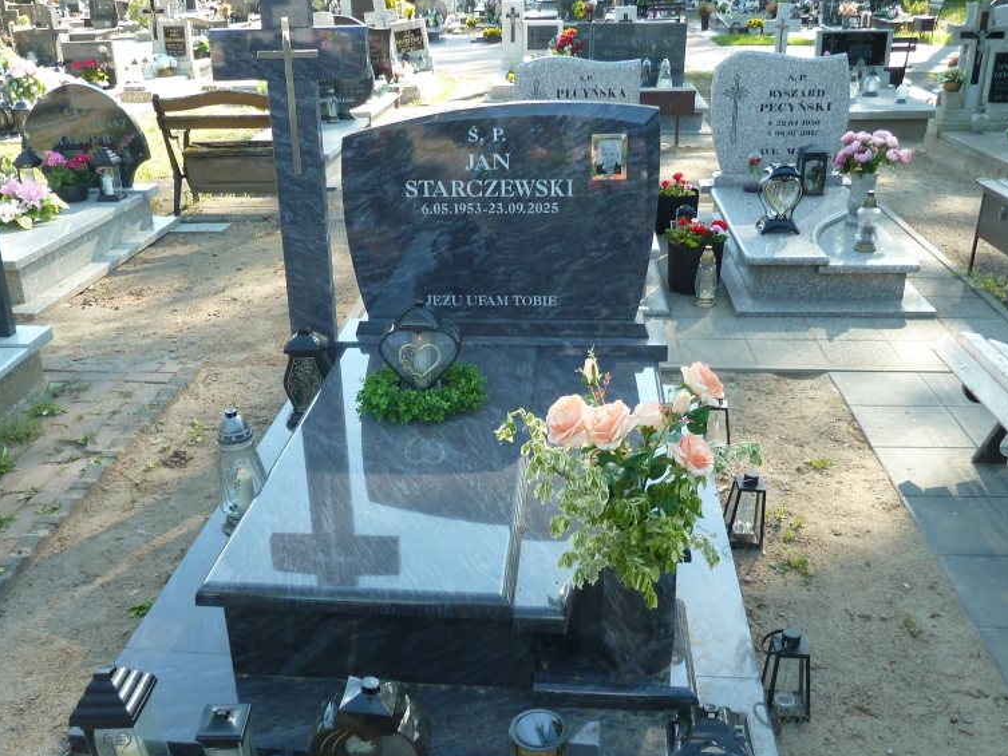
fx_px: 990
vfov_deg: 41.7
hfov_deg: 53.9
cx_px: 466
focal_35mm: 34
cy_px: 426
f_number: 3.3
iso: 80
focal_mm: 4.1
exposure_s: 1/80
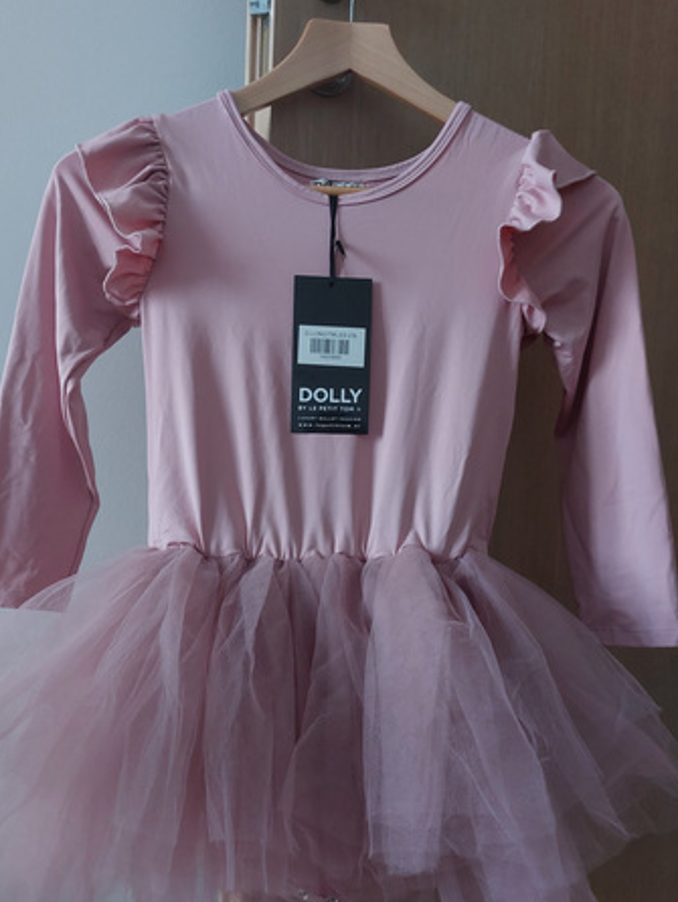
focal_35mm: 28
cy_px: 504
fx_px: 731
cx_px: 325
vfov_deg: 63.2
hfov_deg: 49.8
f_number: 1.8
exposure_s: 1/25
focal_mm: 5.23
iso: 500
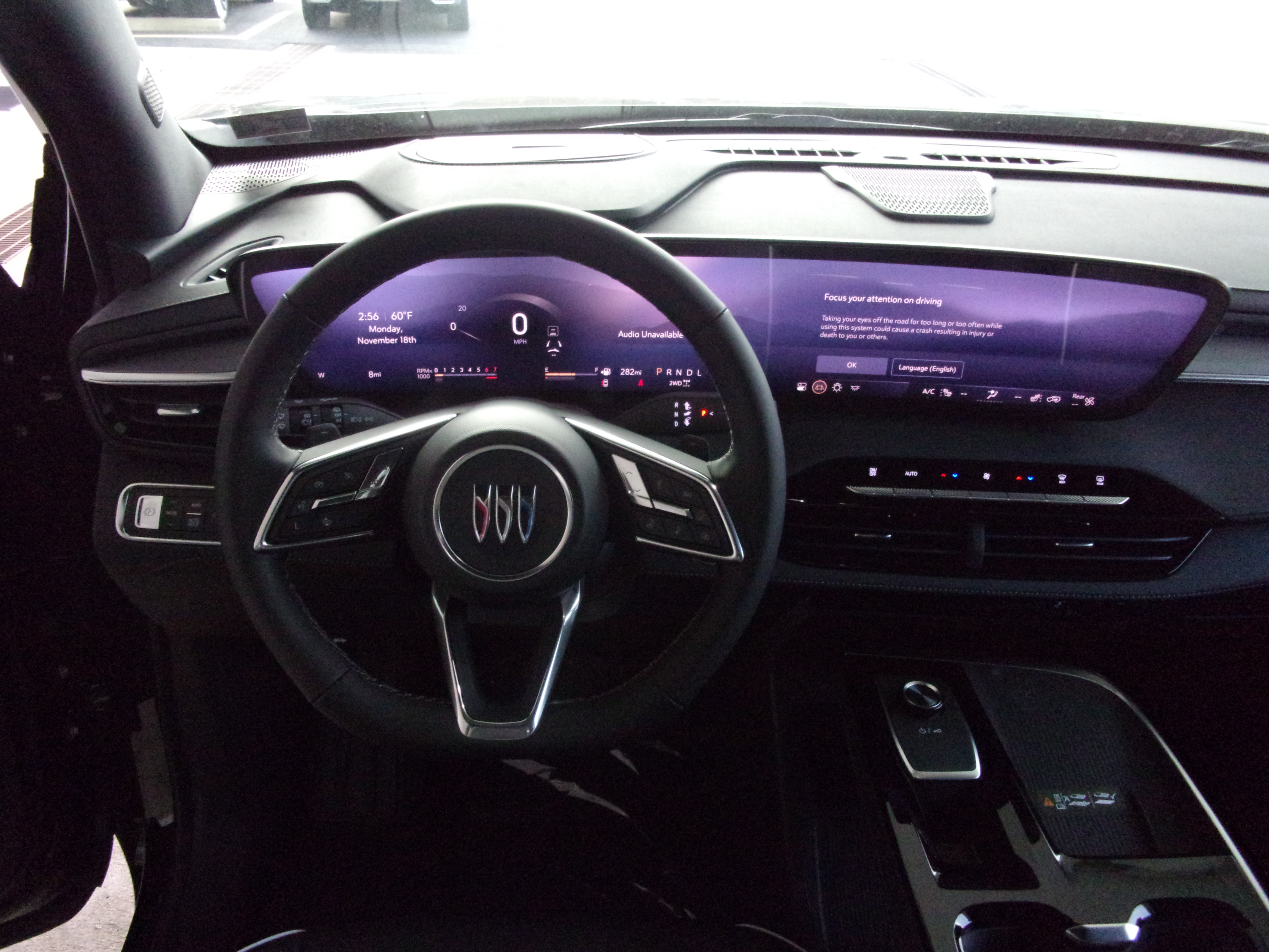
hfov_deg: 63.4
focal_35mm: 28
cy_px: 476
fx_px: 1026
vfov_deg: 49.7
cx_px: 634
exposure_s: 1/120
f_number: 3.9
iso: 800
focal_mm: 5.1
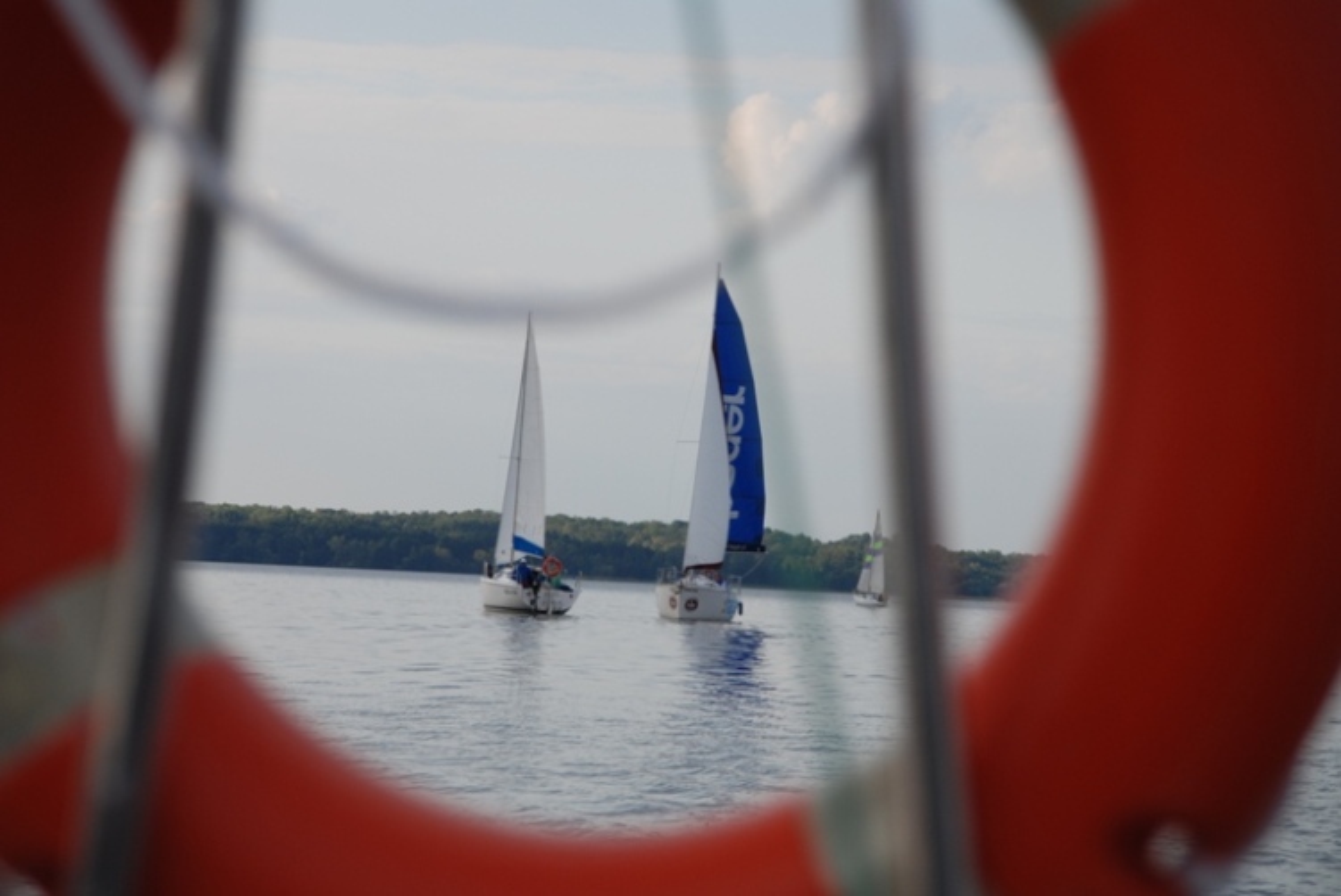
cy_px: 448
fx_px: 6990
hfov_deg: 11.0
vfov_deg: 7.3
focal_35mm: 188
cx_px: 670
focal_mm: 125
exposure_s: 1/500
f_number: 6
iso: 200
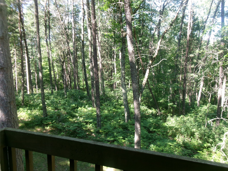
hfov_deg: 63.4
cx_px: 114
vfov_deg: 49.7
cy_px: 86
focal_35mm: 28
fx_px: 184
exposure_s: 1/70
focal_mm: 5.1
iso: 100
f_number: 3.9
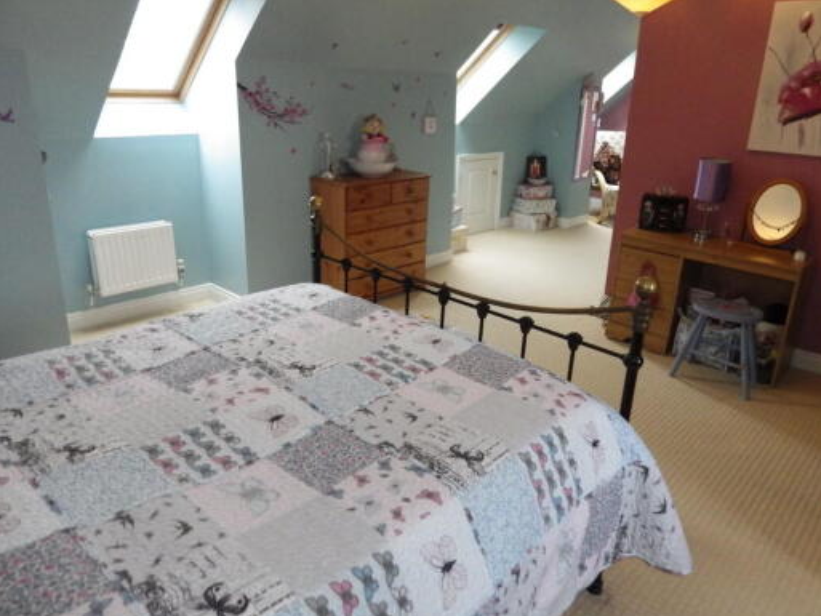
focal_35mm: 25
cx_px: 436
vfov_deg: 54.8
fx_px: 593
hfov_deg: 69.3
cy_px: 284
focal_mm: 4
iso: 640
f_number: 3.1
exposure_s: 1/45
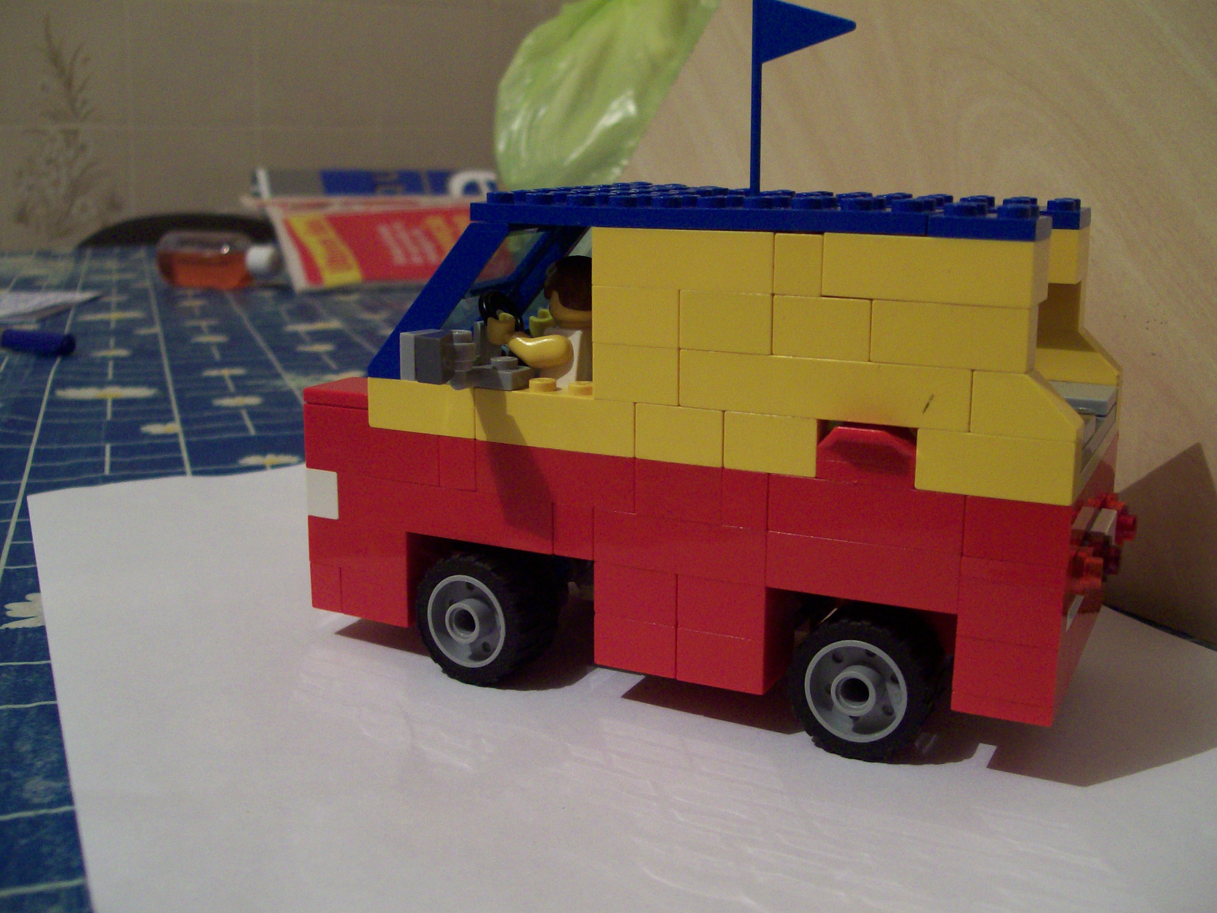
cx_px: 608
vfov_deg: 39.7
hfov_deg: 51.4
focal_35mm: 36
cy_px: 456
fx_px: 1266
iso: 160
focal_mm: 6
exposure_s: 1/8
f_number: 2.7
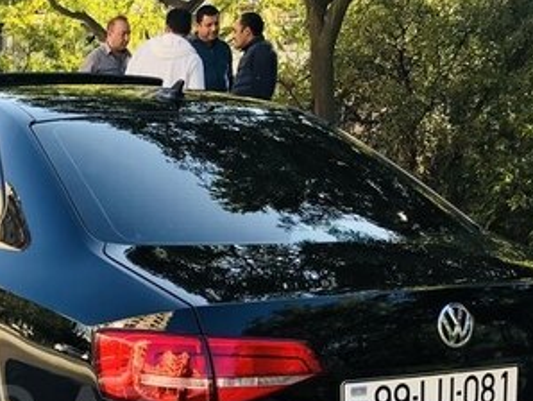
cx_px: -27
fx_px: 955
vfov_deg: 22.6
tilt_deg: -18.1
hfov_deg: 28.8
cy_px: 413
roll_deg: +0.9
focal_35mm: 62
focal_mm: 3.99
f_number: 1.8
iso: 20
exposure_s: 1/346
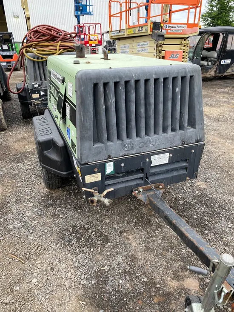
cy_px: 156
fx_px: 234
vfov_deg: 67.3
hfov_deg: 53.1
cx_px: 117
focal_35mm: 26
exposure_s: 1/121
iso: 32
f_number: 1.8
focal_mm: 4.25
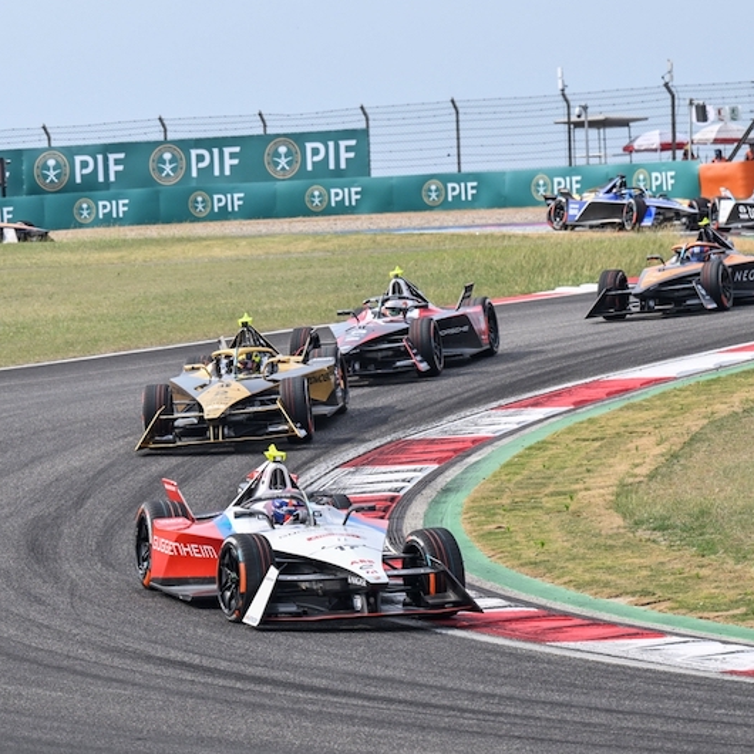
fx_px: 4584
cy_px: 376
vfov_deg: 9.4
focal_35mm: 186
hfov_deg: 9.4
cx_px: 326
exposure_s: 1/1600
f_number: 6.3
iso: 320
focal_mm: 145
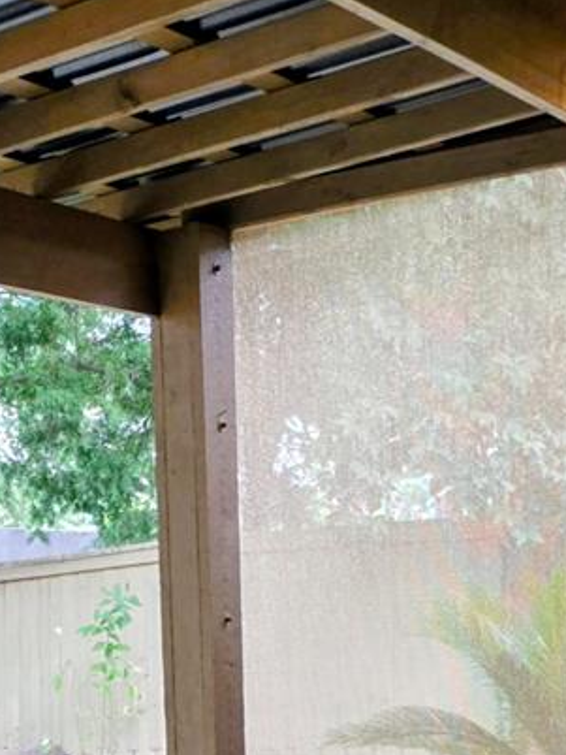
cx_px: 144
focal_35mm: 86
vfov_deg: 21.0
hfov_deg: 17.1
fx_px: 1874
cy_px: 941
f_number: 1.7
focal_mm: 6.25
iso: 400
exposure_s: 1/120
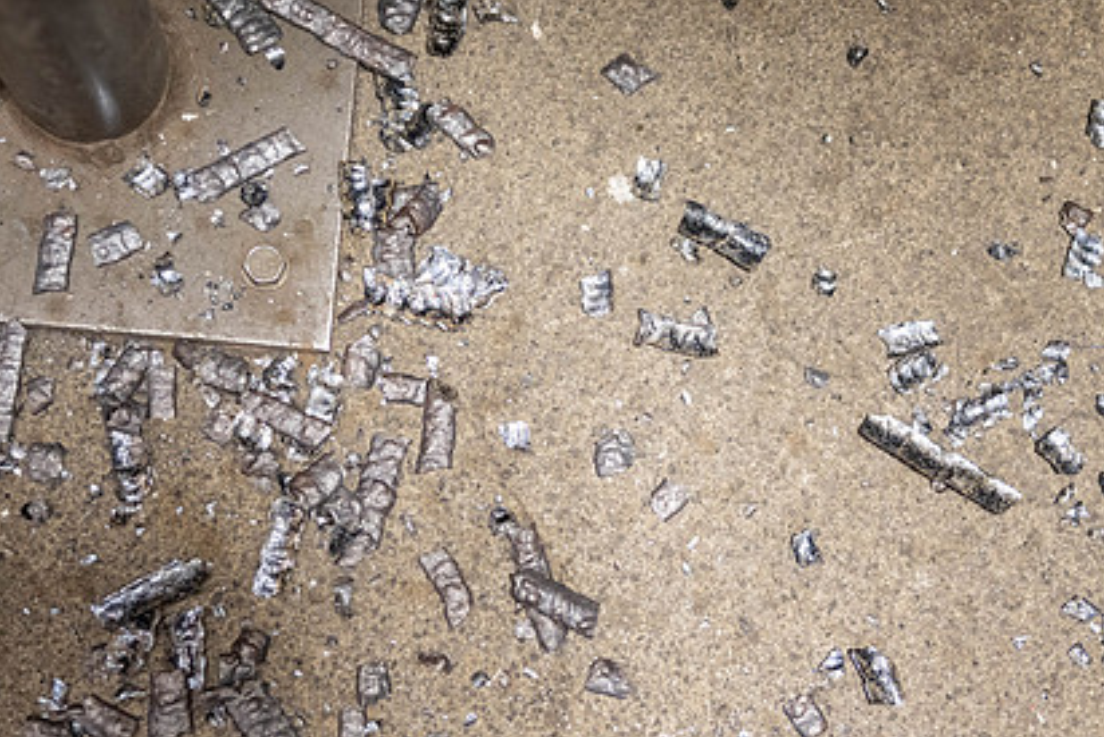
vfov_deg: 21.9
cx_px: 474
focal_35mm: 62
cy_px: 339
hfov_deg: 32.3
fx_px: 1902
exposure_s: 1/160
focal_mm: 44
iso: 2500
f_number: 2.8
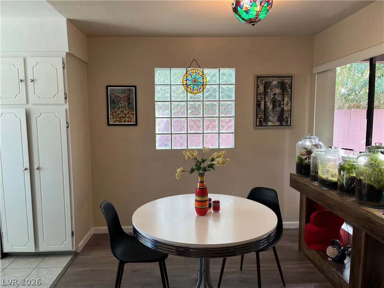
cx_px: 192
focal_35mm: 26
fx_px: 288
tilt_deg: -6.0
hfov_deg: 67.3
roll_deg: +0.6
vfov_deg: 53.1
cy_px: 144
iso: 64
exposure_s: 1/60
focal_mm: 5.1
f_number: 1.6
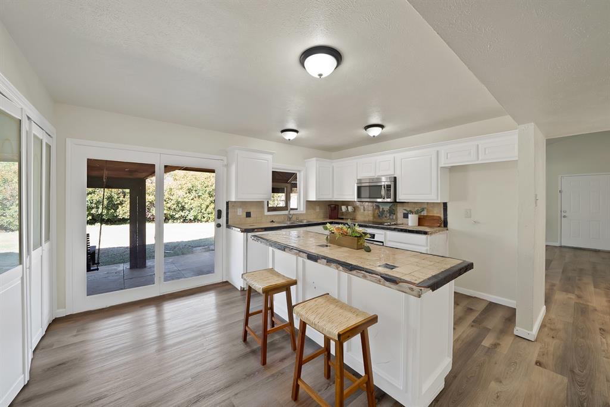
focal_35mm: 13
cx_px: 305
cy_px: 204
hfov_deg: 108.3
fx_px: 220
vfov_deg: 85.4
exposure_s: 1/5
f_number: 9
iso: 640
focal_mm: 13
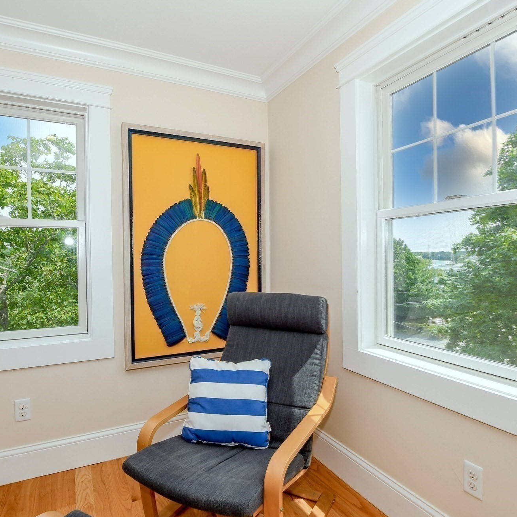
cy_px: 262
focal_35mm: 20
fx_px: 338
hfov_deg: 74.8
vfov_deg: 74.8
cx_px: 269
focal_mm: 10
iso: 500
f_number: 5.6
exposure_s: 1/500
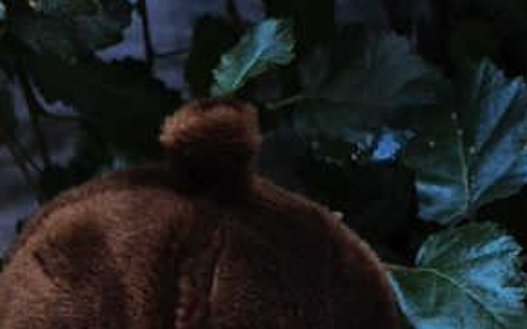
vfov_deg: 11.4
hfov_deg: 24.1
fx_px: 1235
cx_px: 218
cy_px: 883
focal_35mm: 86
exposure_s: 1/100
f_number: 1.8
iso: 160
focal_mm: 5.4
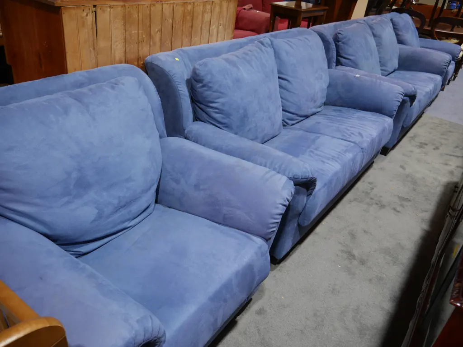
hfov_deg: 63.4
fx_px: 375
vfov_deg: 49.8
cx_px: 232
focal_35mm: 28
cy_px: 174
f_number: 3.5
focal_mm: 14
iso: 250
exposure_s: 1/60
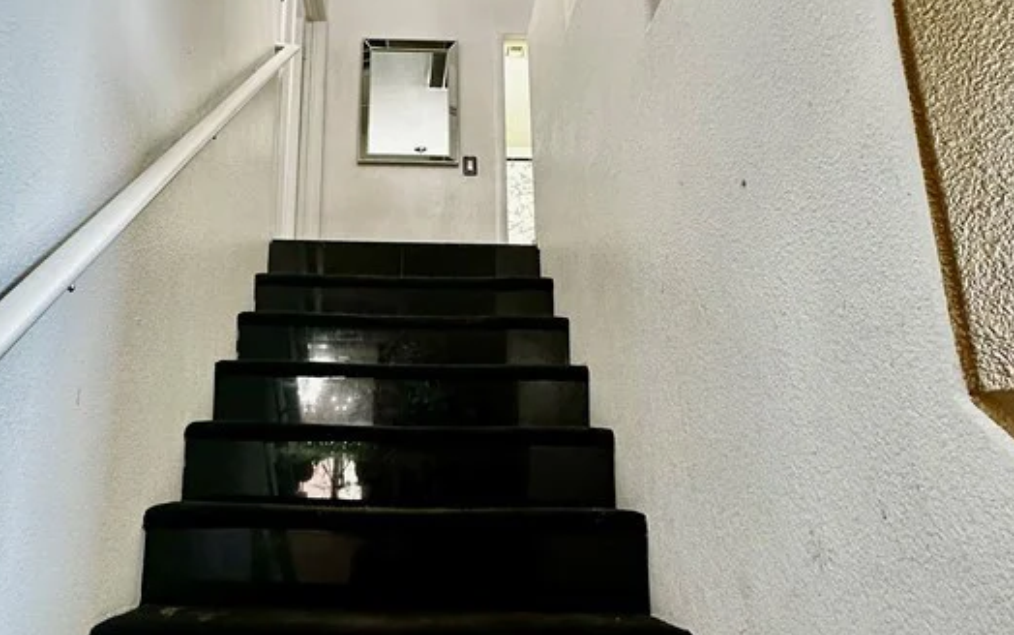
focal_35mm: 29
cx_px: 412
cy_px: 279
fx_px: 802
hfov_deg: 64.1
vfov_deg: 43.1
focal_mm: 2.22
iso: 160
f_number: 2.2
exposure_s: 1/60
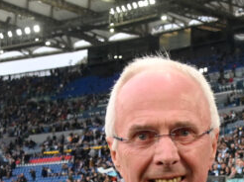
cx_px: 131
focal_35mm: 96
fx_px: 676
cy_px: 320
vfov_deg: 13.8
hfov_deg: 20.5
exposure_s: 1/320
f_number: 5.6
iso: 1000
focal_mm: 24
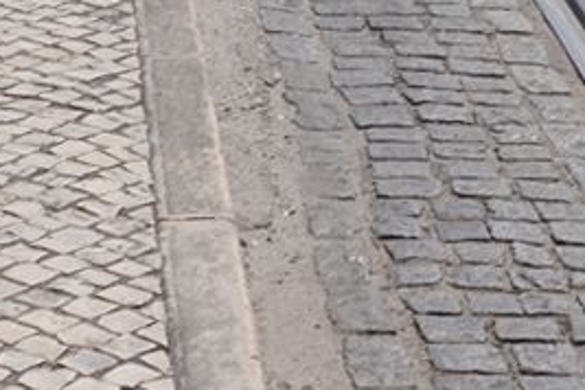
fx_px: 2925
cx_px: 215
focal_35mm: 180
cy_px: -999
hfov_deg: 11.4
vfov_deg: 6.5
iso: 100
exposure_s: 1/100
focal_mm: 24
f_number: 20
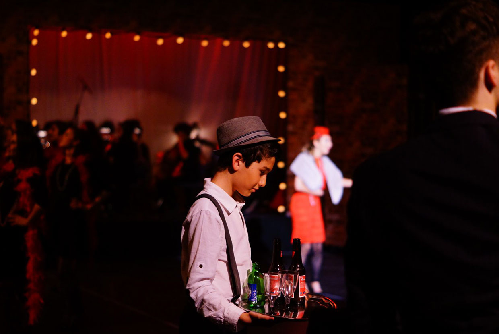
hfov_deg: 27.0
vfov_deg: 18.2
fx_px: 1040
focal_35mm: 75
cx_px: 250
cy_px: 167
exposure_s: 1/160
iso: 800
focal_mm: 50
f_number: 1.8
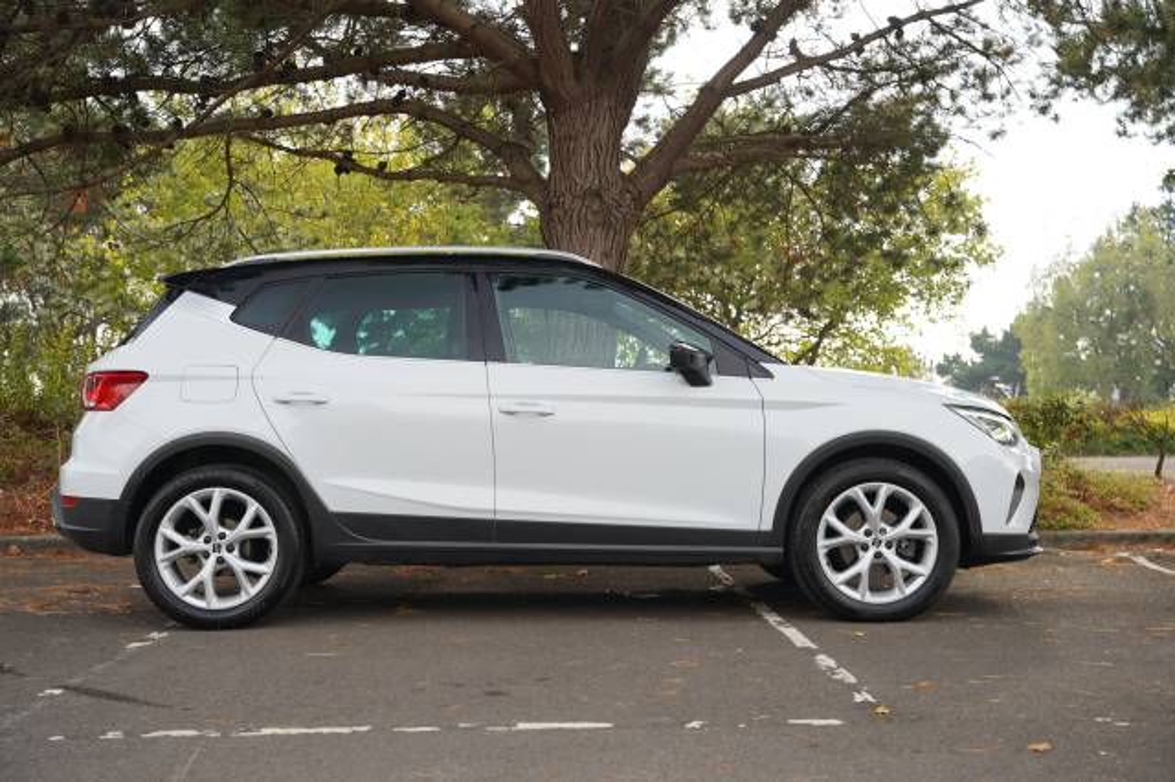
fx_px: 1386
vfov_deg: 31.5
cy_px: 391
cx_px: 588
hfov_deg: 45.9
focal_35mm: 42
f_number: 4
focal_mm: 42.5
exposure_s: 1/60
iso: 125
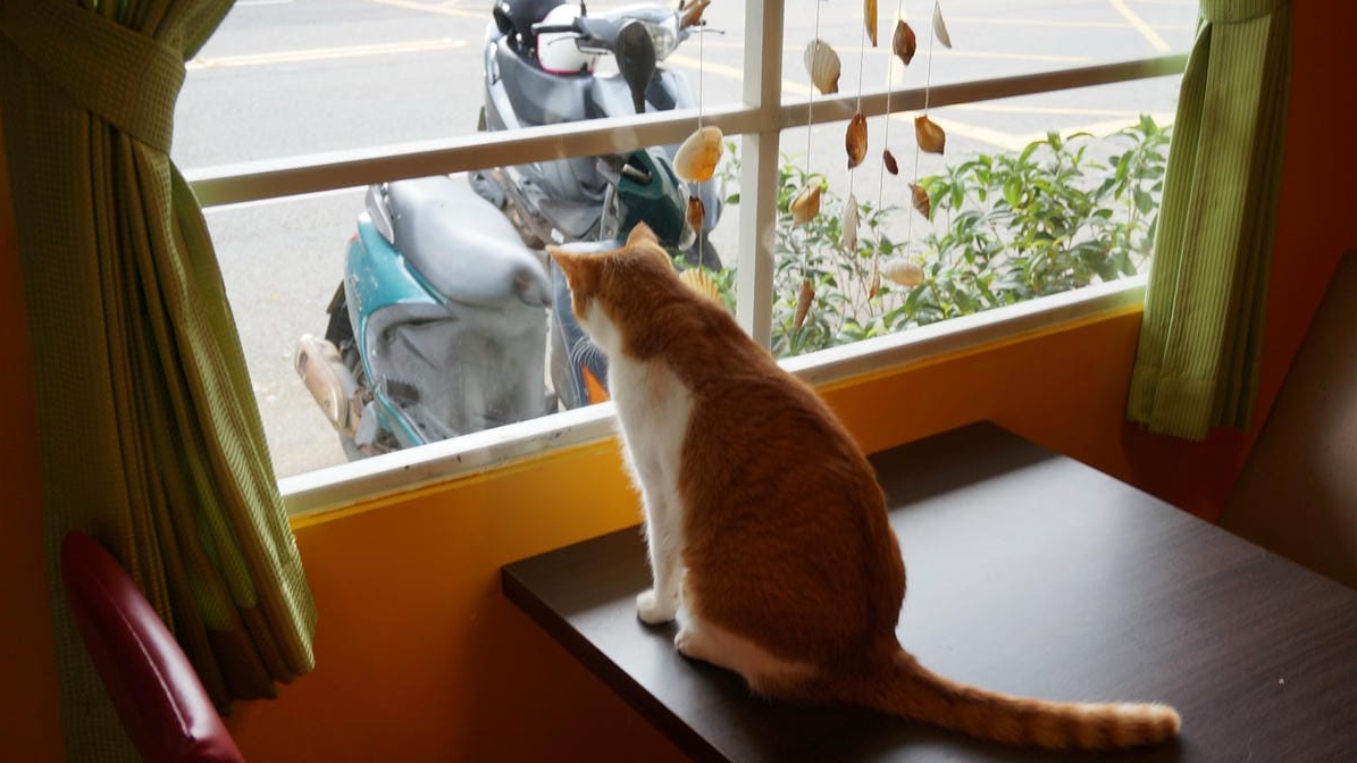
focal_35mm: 41
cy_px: 444
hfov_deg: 49.4
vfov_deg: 29.0
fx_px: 1475
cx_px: 679
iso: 100
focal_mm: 26
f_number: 4.5
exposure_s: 1/60
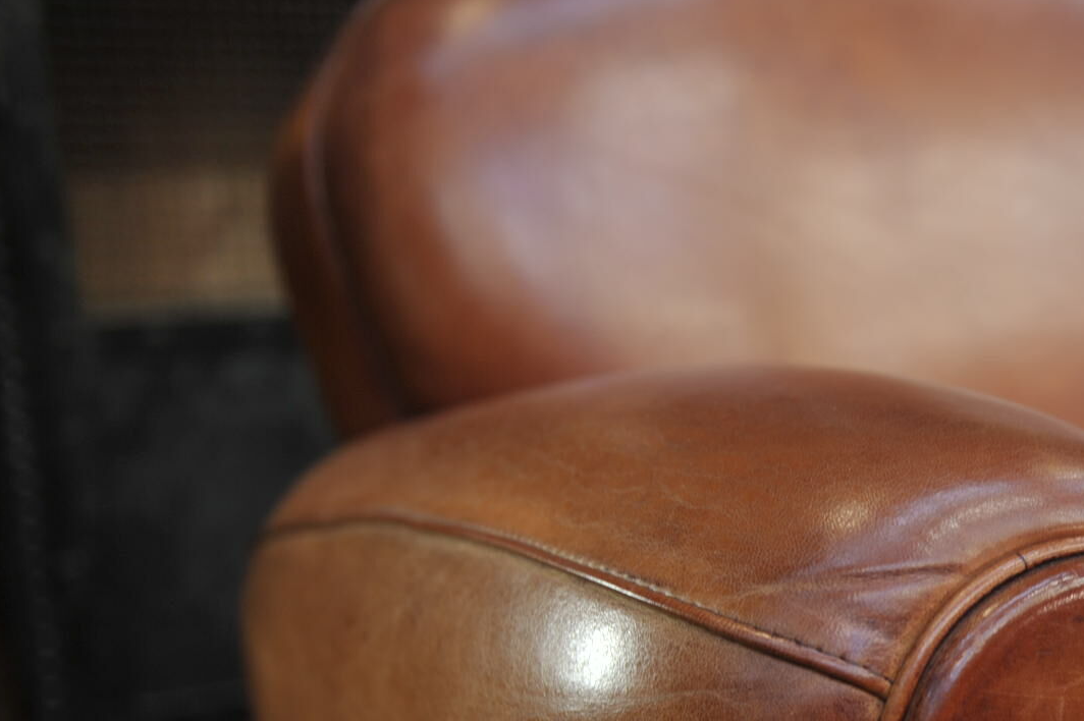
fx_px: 1926
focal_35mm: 64
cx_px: 1008
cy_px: 619
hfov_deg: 29.9
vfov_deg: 20.9
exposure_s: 1/50
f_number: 3.2
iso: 250
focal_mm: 32
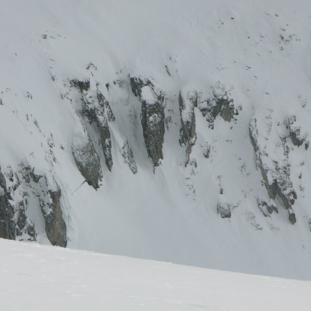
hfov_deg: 5.8
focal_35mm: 304
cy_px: 86
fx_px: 3090
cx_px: 65
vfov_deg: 5.8
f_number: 7
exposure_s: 1/527
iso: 50
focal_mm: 41.1
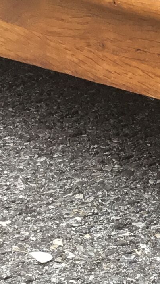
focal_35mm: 154
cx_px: 363
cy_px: 247
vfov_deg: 13.8
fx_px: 1161
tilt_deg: -26.0
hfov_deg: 7.4
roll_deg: +0.1
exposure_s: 1/50
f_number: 2.4
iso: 32
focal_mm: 3.3
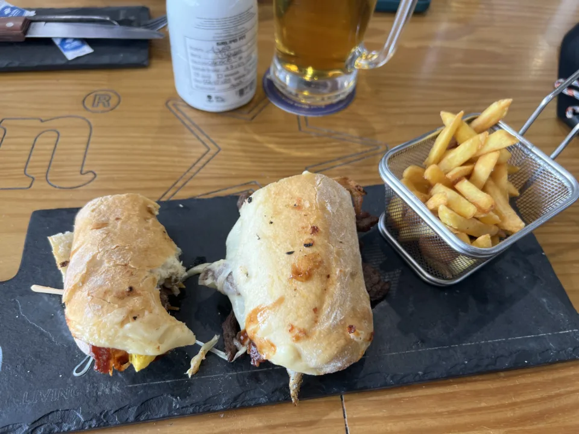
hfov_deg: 67.3
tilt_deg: -52.8
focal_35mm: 26
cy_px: 217
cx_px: 290
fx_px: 435
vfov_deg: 53.1
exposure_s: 1/121
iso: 100
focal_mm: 5.7
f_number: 1.5
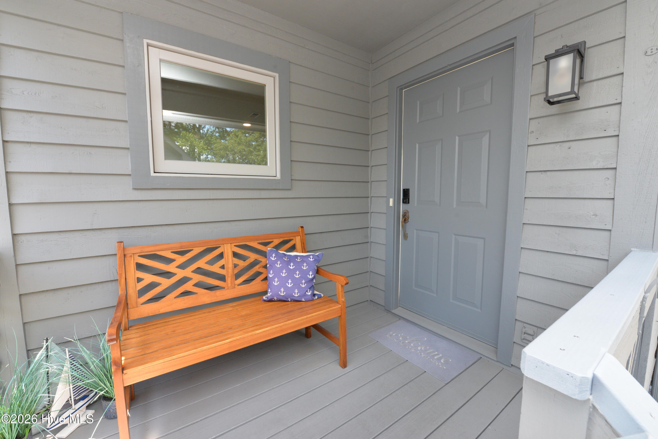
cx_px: 329
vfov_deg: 81.2
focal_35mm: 14
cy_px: 220
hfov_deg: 104.2
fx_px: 256
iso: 1600
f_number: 10
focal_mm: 14
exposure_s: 1/200
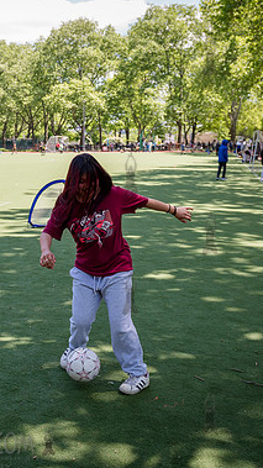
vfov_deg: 42.1
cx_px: 25
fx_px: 608
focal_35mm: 49
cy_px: 247
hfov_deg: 23.7
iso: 200
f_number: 3.5
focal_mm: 24
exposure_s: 1/400
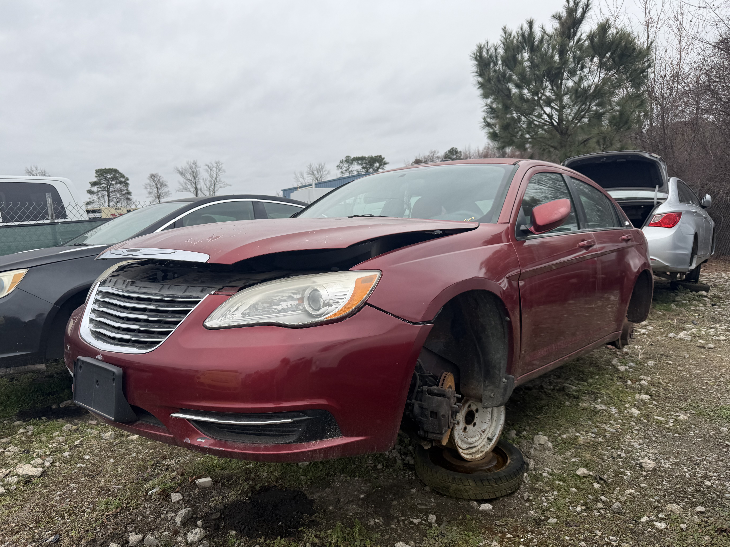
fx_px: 527
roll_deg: -0.8
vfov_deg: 54.9
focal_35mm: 25
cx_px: 352
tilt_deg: -2.5
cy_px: 274
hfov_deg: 69.4
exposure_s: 1/1727
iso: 80
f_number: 1.78
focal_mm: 6.76
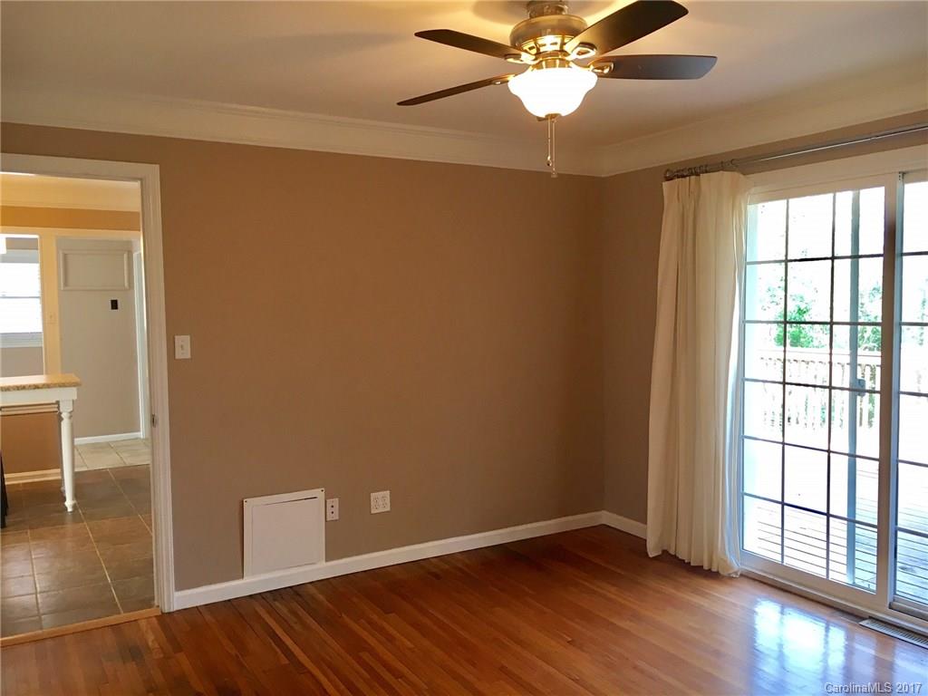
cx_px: 464
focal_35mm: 29
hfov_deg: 61.7
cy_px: 348
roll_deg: +1.4
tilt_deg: -4.4
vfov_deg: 48.2
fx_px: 777
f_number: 2.2
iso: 50
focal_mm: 4.15
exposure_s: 1/30
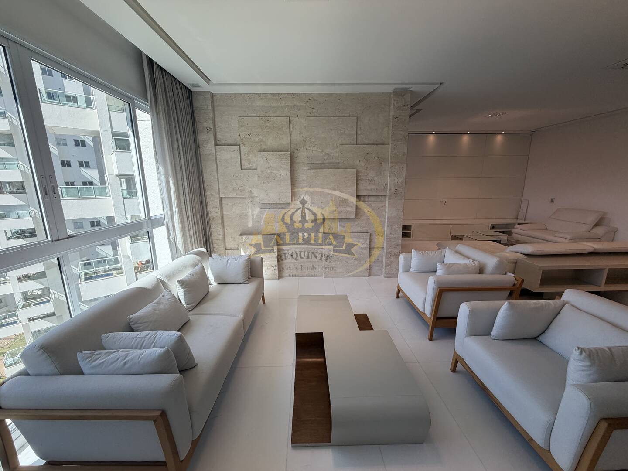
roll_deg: +0.6
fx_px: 254
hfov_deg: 102.1
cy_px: 236
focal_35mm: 14
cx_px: 314
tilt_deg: -12.7
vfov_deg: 85.7
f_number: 2.2
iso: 50
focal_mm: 2.22
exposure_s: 1/398
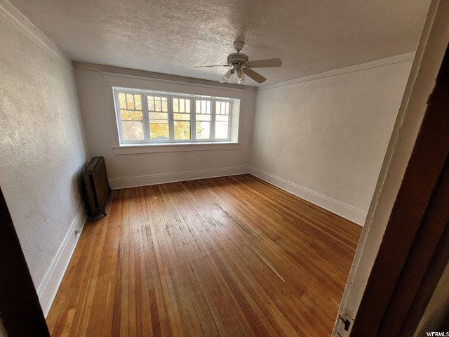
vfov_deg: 89.9
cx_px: 224
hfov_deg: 106.2
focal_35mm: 13
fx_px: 169
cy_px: 168
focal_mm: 1.74
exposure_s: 1/59
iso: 125
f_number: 2.2
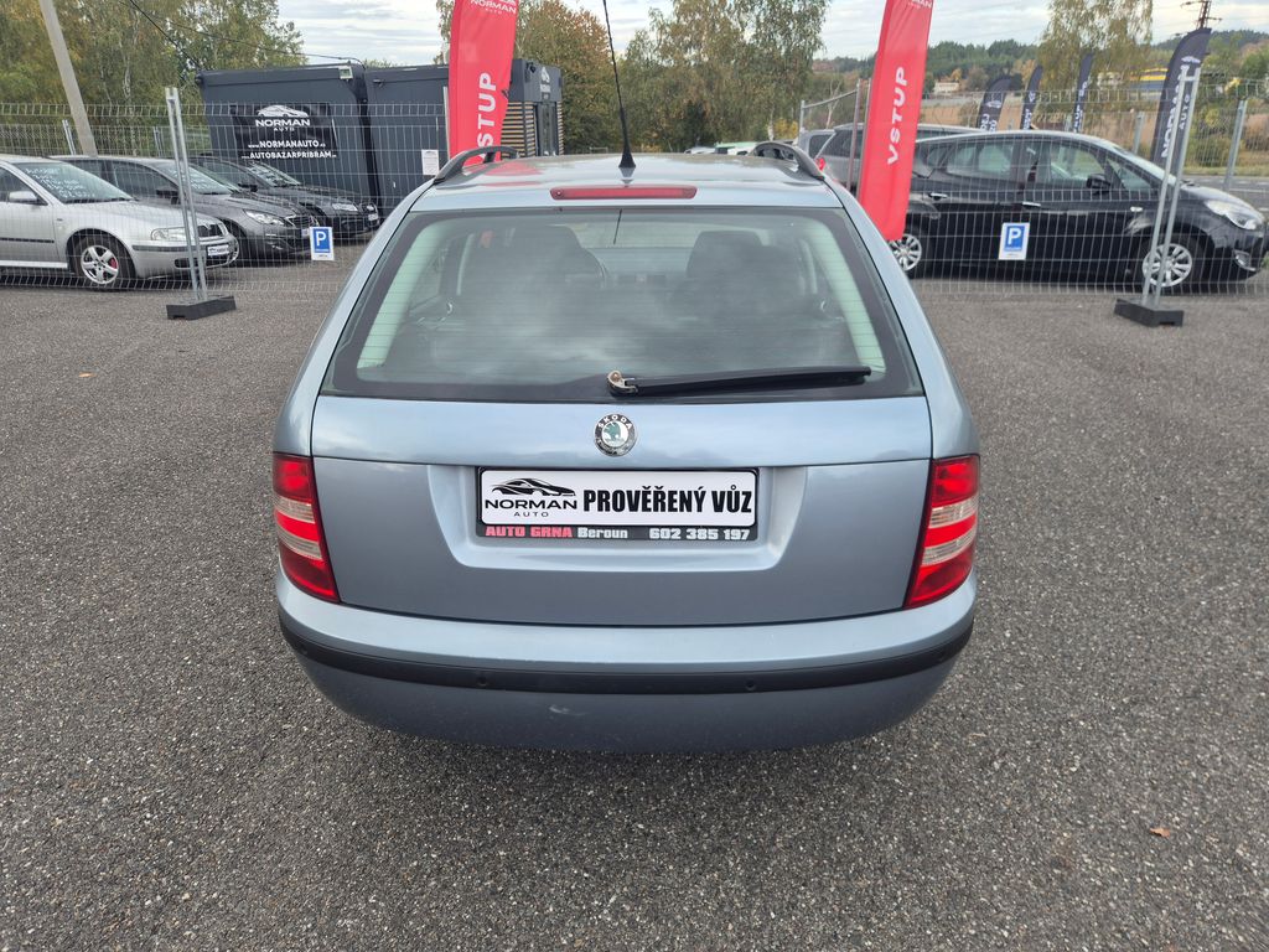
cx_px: 634
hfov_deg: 73.9
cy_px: 476
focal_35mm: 23
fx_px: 843
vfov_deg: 58.9
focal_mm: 5.4
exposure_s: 1/506
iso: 25
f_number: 1.8
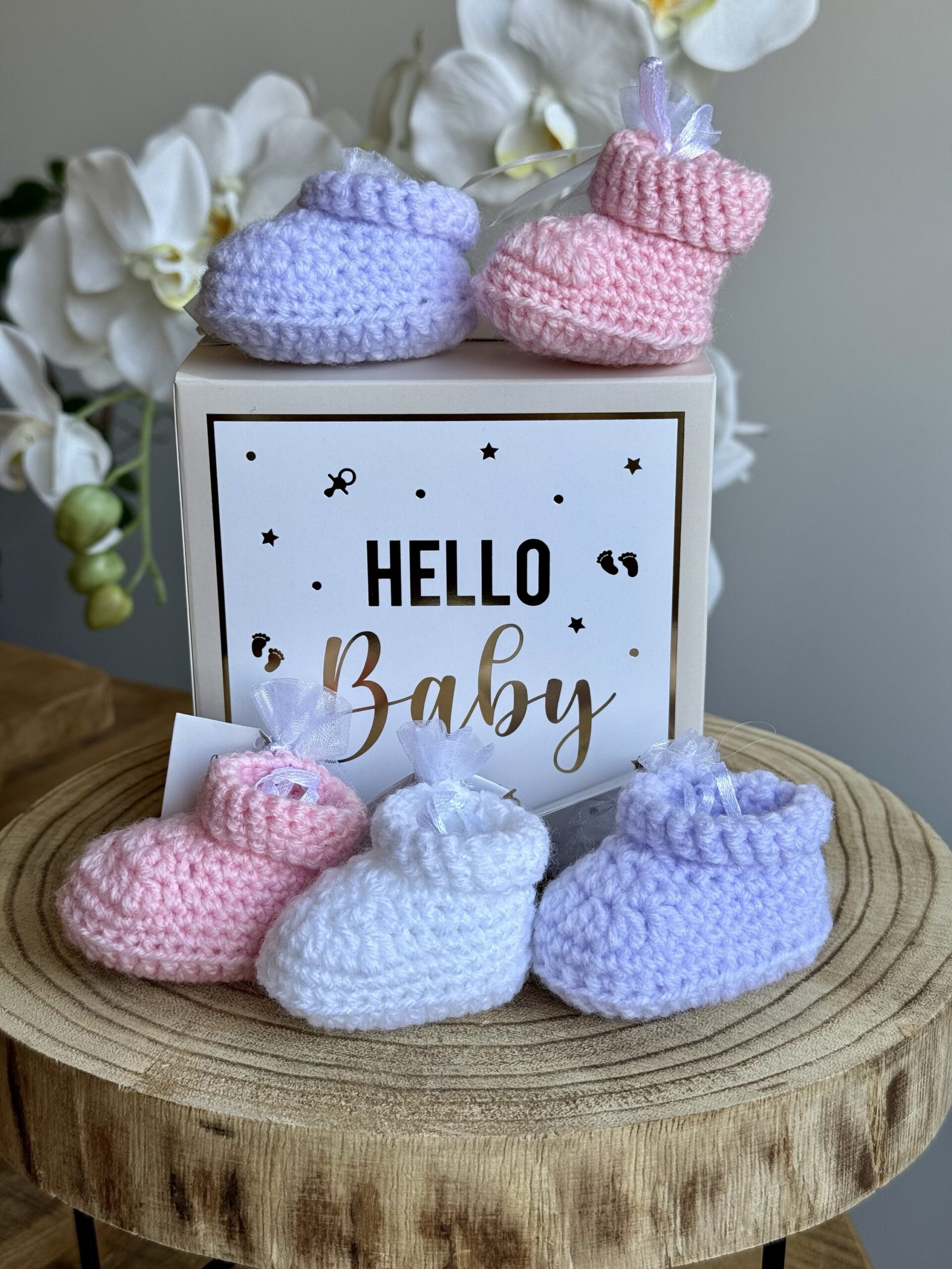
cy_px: 634
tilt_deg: -18.7
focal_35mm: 48
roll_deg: +1.5
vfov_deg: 39.7
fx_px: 1760
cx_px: 476
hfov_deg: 30.3
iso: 50
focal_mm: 6.76
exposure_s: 1/181
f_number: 1.78
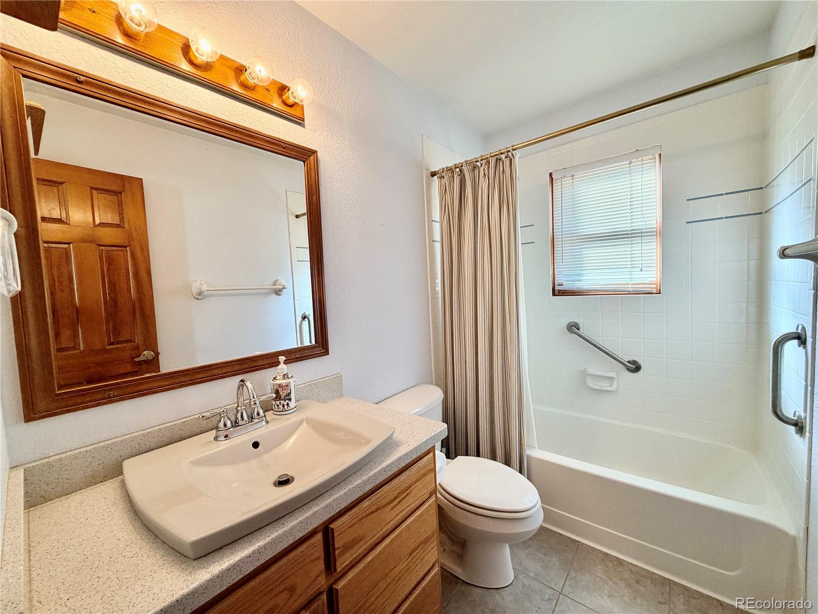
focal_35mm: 14
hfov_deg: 102.1
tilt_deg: -3.6
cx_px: 409
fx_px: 331
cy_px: 307
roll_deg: +3.1
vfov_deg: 85.7
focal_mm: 2.22
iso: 160
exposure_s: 1/120
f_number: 2.2
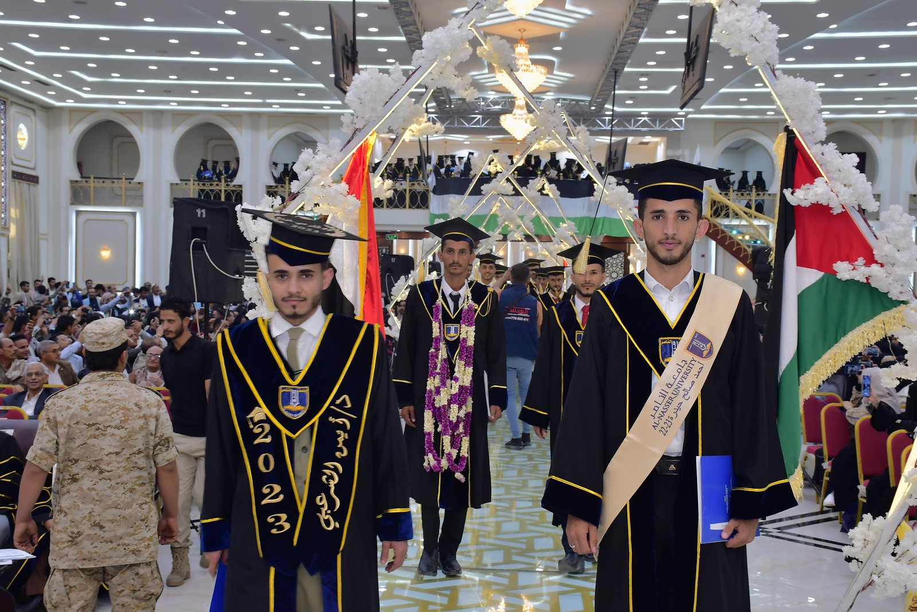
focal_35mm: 48
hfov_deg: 41.1
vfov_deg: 28.1
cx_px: 458
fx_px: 1223
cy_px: 306
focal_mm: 32
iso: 640
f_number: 5
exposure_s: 1/60
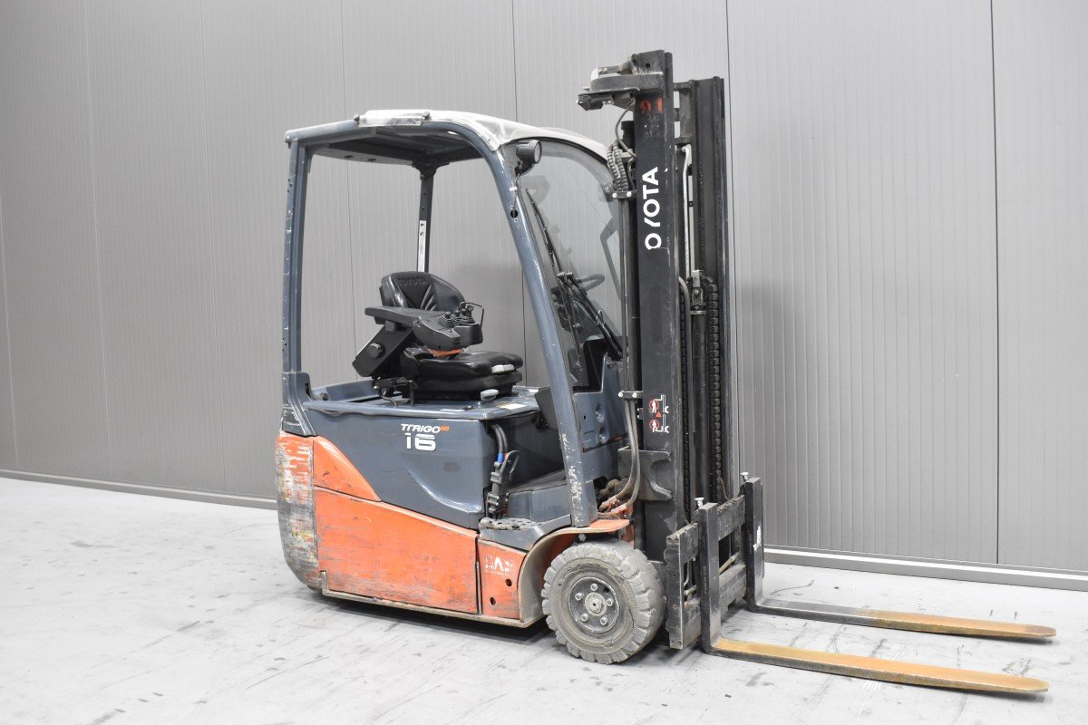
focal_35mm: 33
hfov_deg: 57.2
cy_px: 362
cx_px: 544
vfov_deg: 40.0
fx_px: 997
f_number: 5.6
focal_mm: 22
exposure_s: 1/15
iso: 1600
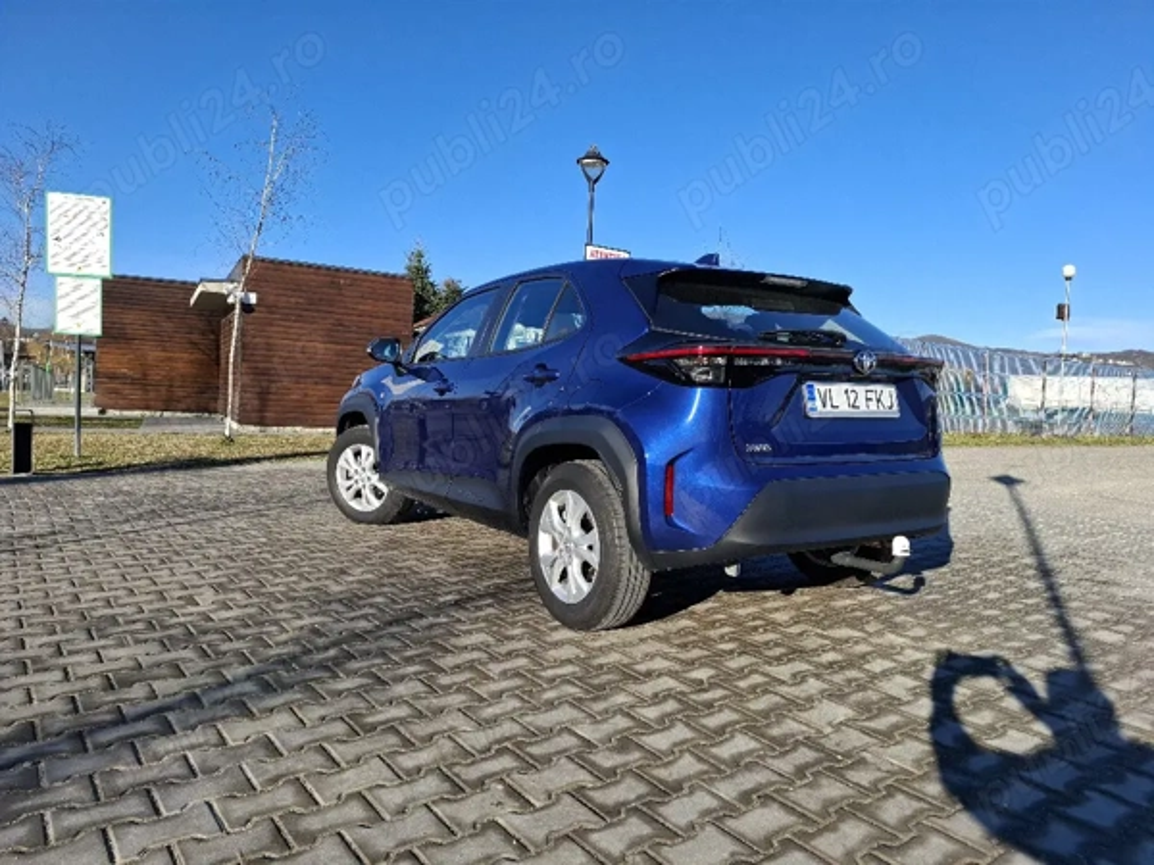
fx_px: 767
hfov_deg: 73.9
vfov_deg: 58.9
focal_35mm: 23
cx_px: 577
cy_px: 432
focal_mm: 5.54
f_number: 1.8
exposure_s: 1/1429
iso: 50
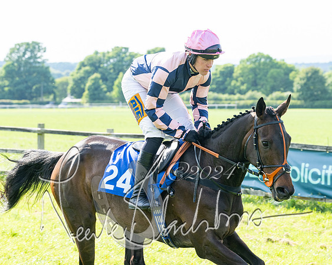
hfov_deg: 13.2
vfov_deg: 10.5
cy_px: 132
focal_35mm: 146
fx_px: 1439
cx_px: 188
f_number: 5
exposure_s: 1/800
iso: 400
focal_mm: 87
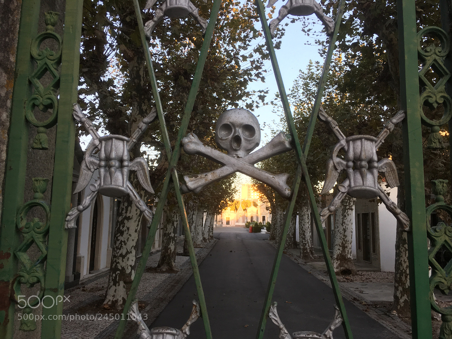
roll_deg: -0.5
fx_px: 379
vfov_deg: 48.2
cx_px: 226
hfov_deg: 61.7
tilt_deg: +7.2
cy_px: 170
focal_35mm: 29
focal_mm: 4.15
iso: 40
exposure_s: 1/100
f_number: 2.2
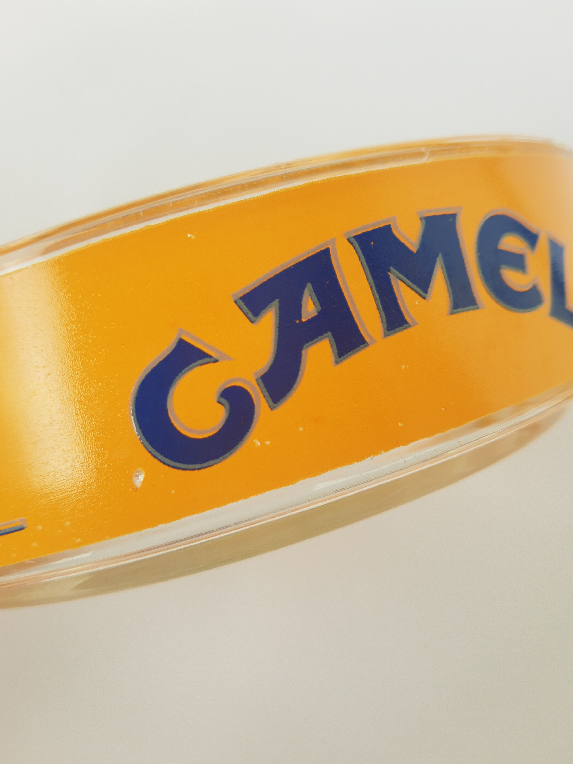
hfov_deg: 51.4
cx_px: 282
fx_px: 596
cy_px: 385
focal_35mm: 27
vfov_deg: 65.3
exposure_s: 1/338
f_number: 1.8
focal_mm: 3.95
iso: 40
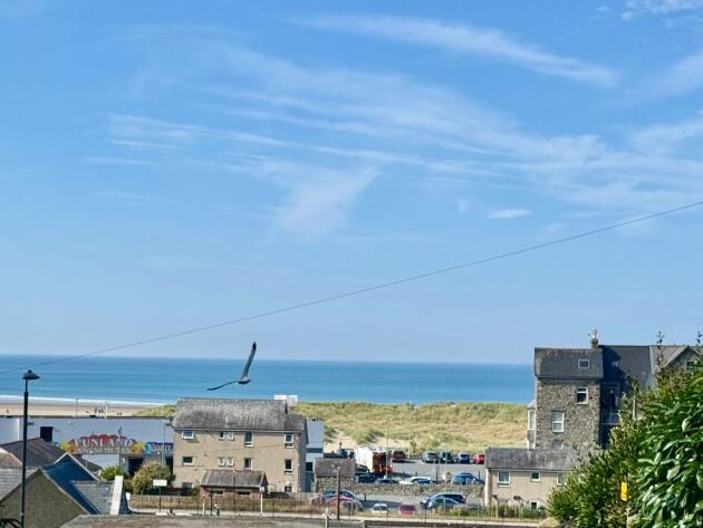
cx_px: 249
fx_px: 1585
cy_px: 395
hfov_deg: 24.9
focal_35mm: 78
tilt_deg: -0.9
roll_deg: -0.2
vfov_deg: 18.8
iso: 64
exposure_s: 1/5587
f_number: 1.78
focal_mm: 6.76
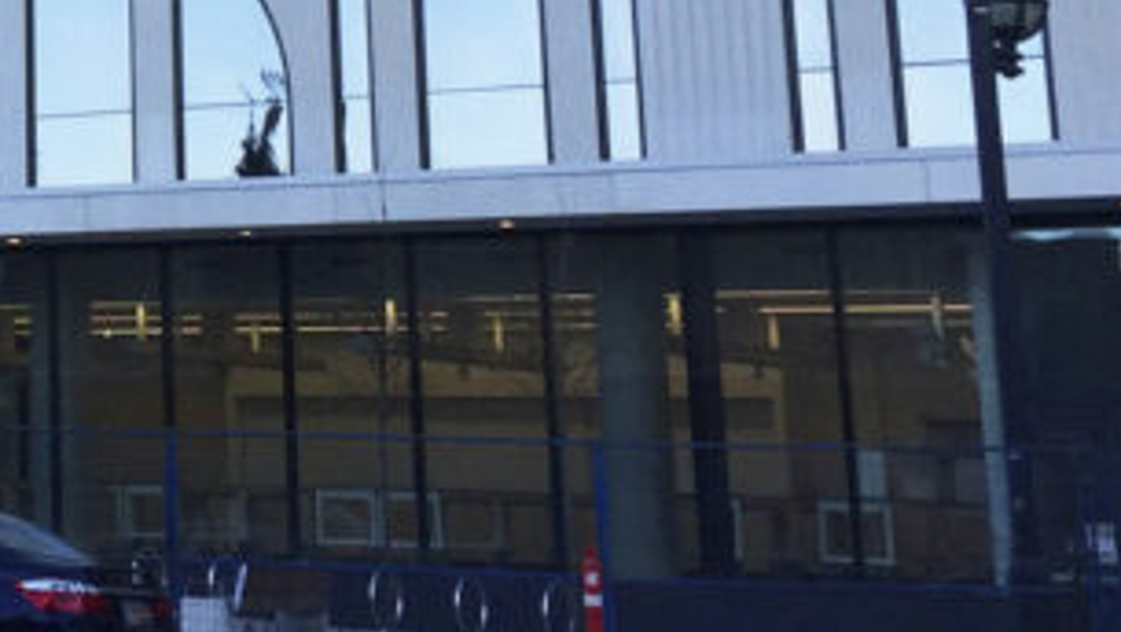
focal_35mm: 106
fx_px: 3153
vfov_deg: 10.9
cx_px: -368
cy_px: -364
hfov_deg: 18.6
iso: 32
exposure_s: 1/807
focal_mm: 4.15
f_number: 2.2
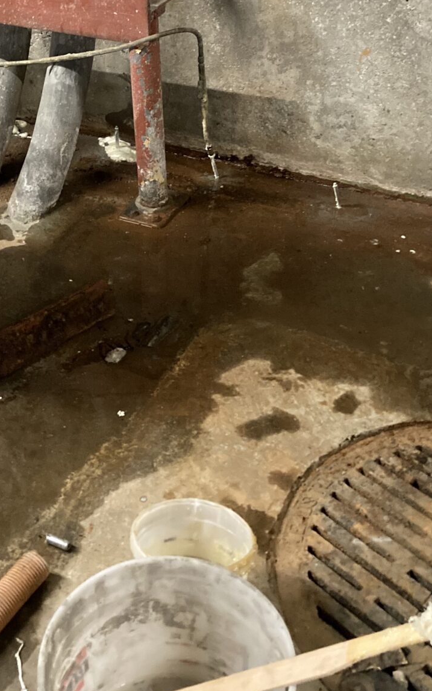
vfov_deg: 37.3
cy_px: 178
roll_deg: +2.3
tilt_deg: -25.1
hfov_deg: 24.2
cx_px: 112
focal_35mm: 53
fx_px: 998
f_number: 1.8
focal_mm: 3.99
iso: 640
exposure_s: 1/26
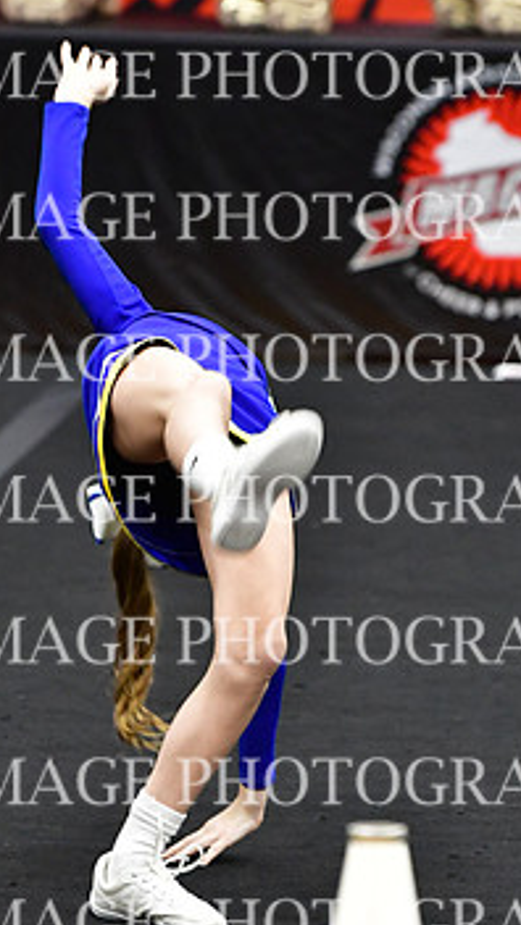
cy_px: 428
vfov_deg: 4.8
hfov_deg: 2.7
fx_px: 11101
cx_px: 159
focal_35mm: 452
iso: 5000
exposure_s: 1/500
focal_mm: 175
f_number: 3.2
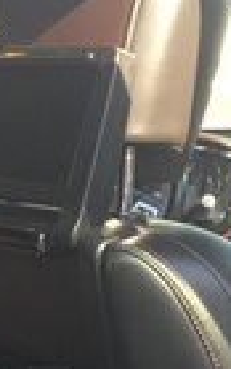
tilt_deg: -15.2
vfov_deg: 18.3
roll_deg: -0.5
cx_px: -133
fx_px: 1107
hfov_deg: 11.4
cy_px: 398
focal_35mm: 110
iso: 25
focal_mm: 4.15
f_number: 2.2
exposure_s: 1/100
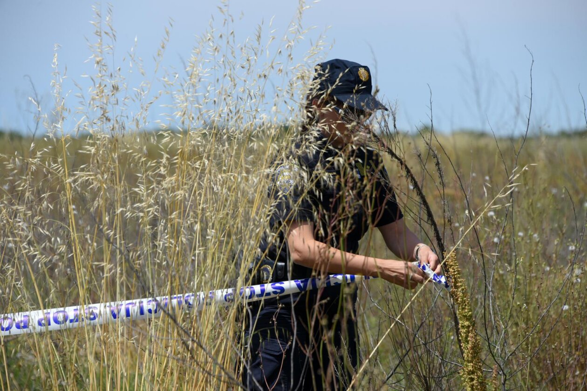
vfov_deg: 6.0
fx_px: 3750
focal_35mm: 230
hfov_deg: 9.0
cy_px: 196
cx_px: 294
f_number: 7.1
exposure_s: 1/800
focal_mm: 230
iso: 250
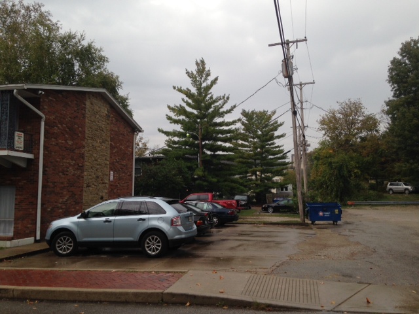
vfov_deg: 42.9
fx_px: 399
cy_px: 157
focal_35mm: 33
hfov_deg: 55.4
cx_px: 210
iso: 50
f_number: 2.4
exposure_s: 1/208
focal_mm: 4.12
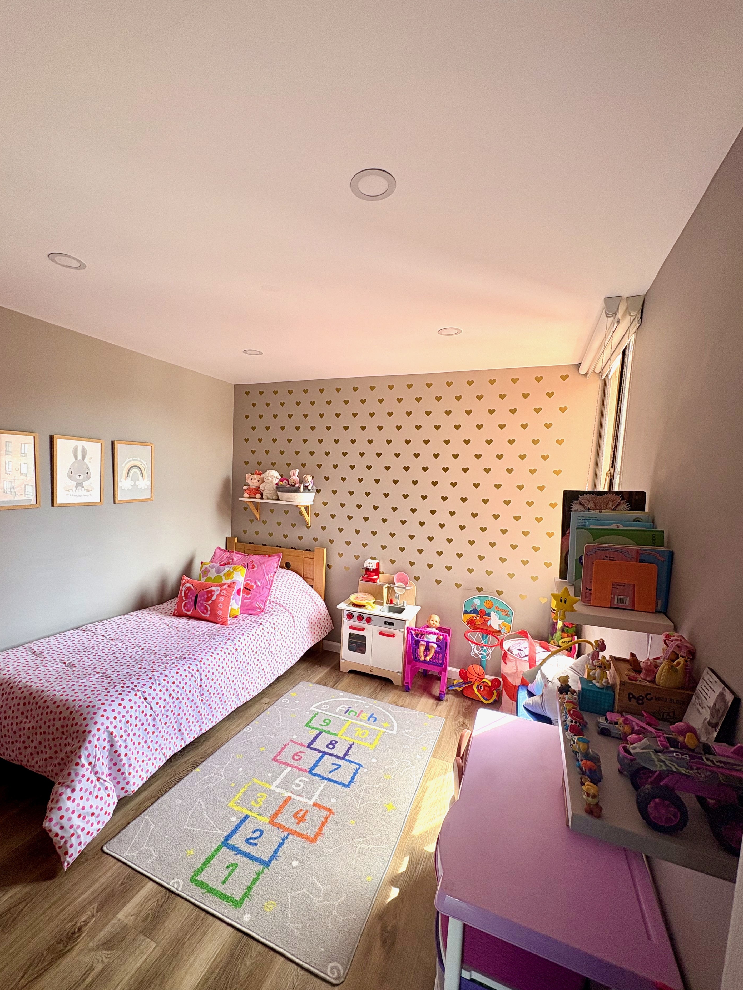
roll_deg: -2.7
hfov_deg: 81.6
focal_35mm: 15
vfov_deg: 98.1
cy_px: 517
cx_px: 345
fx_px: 429
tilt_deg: -4.7
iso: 40
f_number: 2.2
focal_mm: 2.22
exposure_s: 1/102
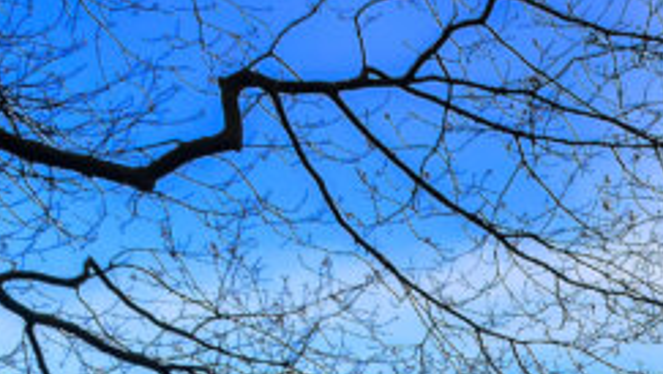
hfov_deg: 15.1
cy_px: 992
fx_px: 2314
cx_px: 1004
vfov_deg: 8.2
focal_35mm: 132
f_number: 5.6
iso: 200
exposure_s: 1/500
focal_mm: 17
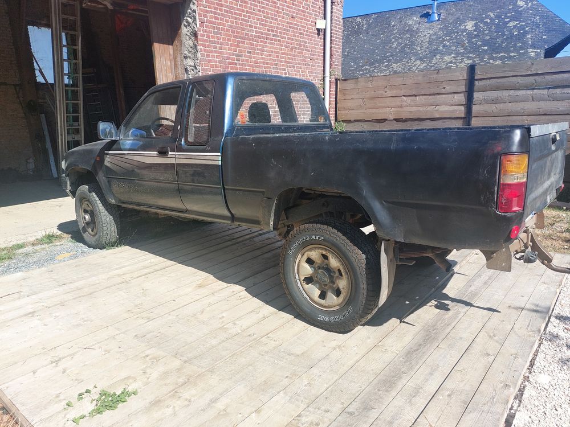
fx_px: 395
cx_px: 285
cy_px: 214
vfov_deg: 56.8
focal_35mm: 24
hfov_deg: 71.6
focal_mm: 5.23
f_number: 1.8
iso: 25
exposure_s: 1/627
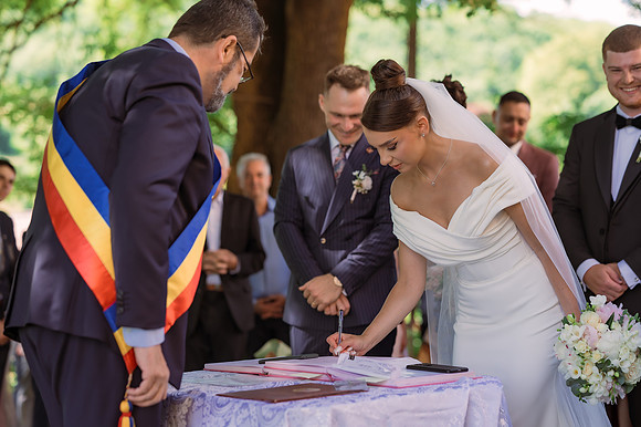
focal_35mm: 85
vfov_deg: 16.1
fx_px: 1513
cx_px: 320
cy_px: 214
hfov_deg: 23.9
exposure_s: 1/500
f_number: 2.8
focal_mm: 85
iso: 250
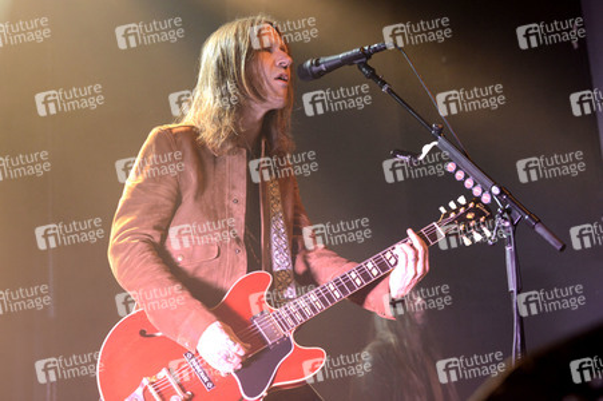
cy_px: 200
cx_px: 302
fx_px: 1172
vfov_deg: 19.4
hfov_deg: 28.9
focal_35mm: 70
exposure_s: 1/320
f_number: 5
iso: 3200
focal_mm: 70
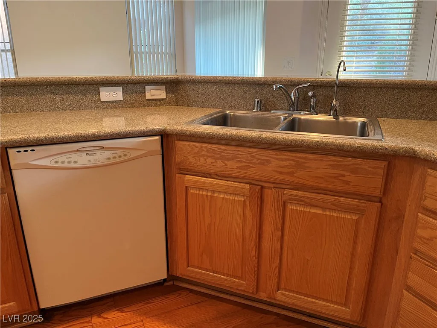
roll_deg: +0.0
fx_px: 328
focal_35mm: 26
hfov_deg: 67.3
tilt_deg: -17.0
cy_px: 164
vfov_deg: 53.1
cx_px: 218
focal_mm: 5.1
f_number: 1.6
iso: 400
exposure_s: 1/60
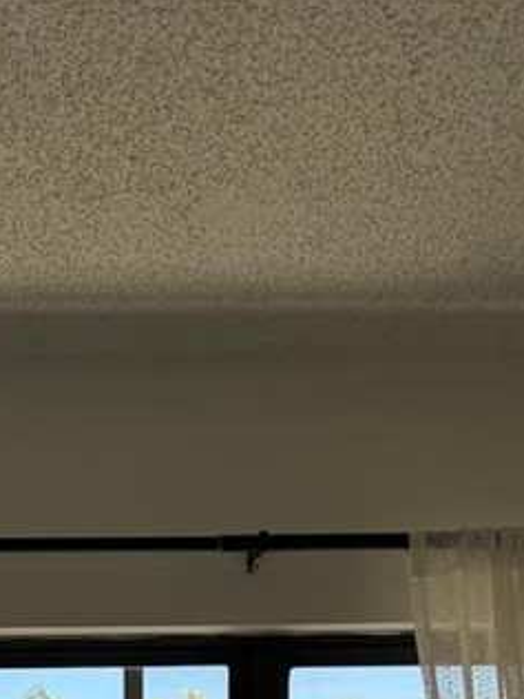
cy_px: 1170
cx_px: 46
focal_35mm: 81
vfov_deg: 19.5
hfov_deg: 17.9
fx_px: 1635
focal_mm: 6.76
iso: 80
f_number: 1.78
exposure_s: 1/831
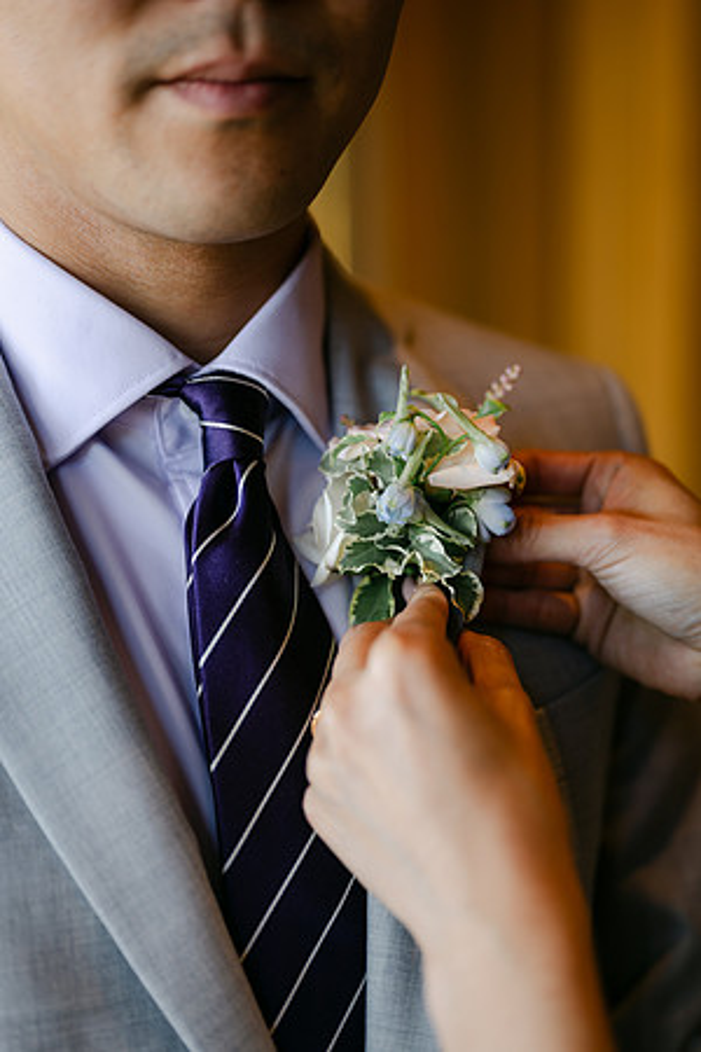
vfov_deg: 39.6
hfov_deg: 27.0
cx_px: 350
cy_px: 526
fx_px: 1460
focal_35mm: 50
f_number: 1.8
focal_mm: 50
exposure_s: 1/100
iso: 64
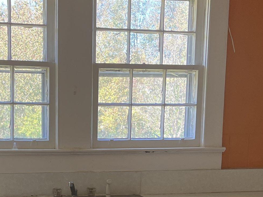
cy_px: 211
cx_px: 74
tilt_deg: -9.9
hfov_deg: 23.9
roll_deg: -1.0
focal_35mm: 81
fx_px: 616
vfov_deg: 17.6
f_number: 1.6
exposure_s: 1/146
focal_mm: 5.1
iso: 32
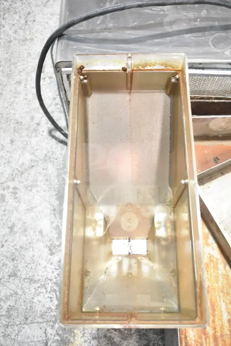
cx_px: 116
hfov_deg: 38.4
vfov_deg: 55.1
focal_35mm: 34
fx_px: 332
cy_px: 173
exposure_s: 1/80
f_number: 4.5
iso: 1600
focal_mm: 23
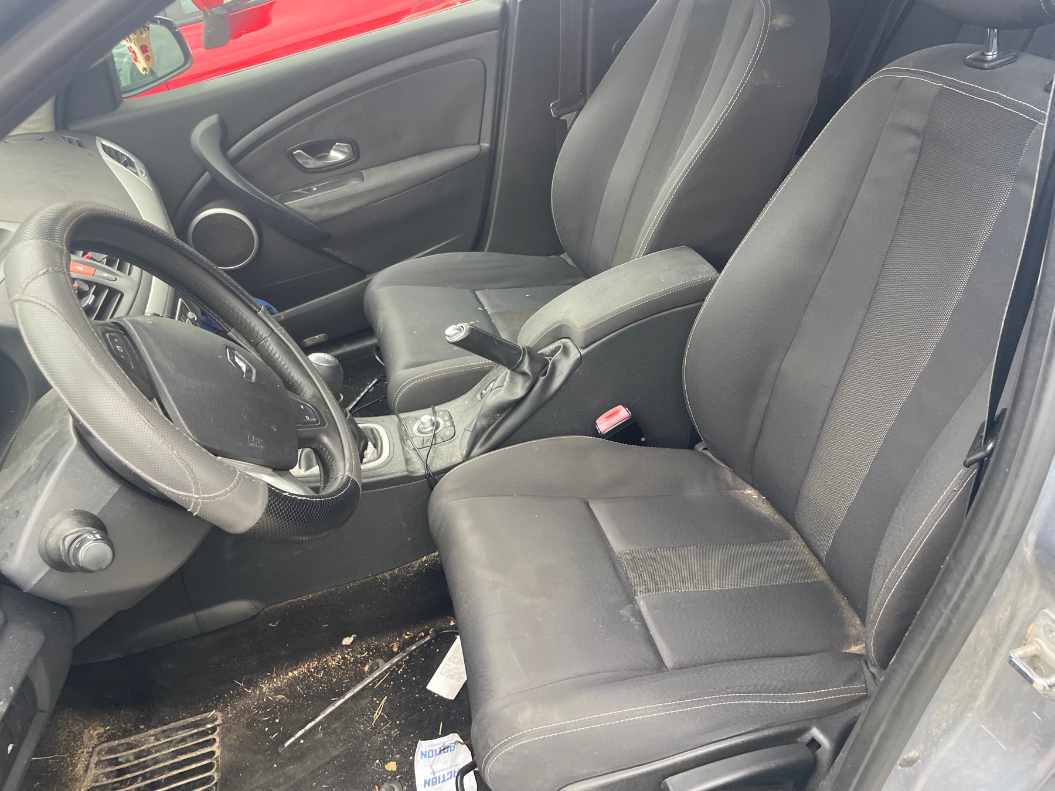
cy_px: 396
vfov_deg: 53.1
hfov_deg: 67.3
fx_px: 792
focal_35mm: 26
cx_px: 528
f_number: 1.6
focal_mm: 4.2
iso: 100
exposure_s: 1/121
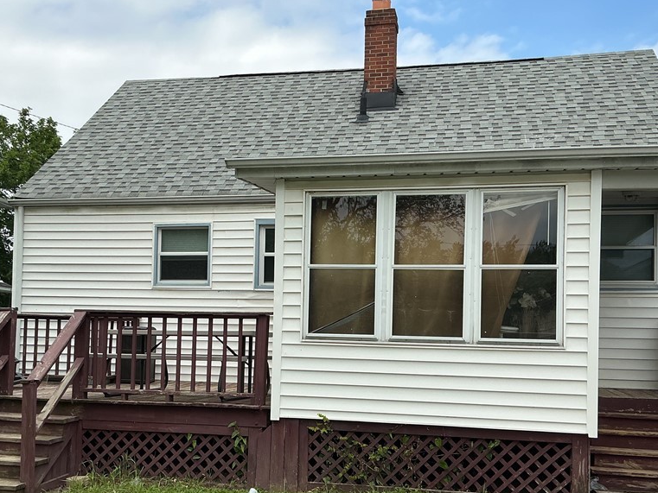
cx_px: 301
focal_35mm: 39
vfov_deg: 36.6
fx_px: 741
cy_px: 316
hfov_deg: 47.8
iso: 25
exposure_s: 1/1912
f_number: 1.8
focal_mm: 3
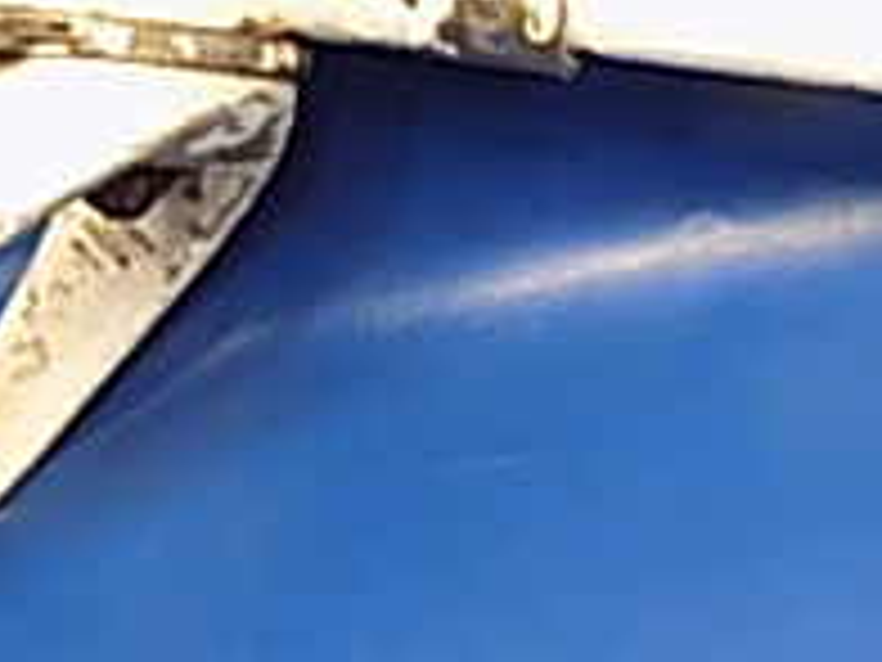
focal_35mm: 75
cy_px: 162
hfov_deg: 24.1
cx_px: 999
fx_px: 1911
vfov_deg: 19.5
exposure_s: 1/30
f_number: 3.1
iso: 320
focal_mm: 4
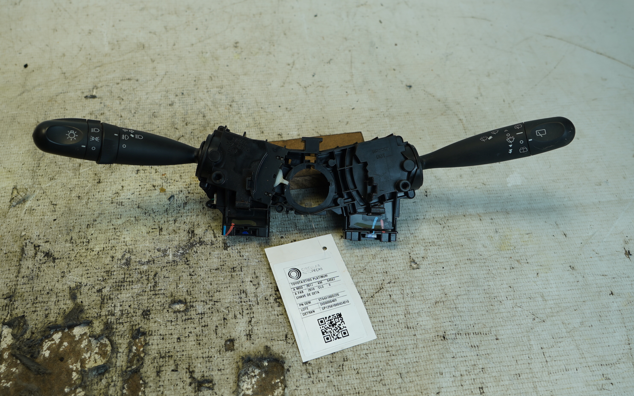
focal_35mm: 34
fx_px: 587
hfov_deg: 56.7
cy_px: 183
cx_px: 316
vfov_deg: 37.3
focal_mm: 22
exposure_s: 1/60
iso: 100
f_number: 4
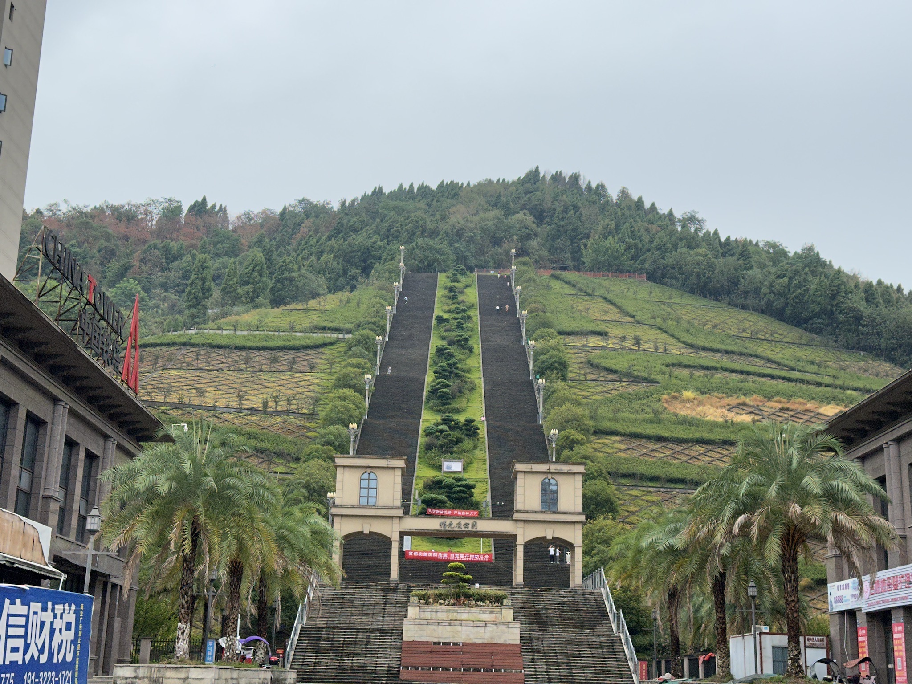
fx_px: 1265
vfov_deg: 30.3
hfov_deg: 39.7
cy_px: 342
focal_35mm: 48
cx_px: 456
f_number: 1.78
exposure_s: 1/1323
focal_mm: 6.86
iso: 64
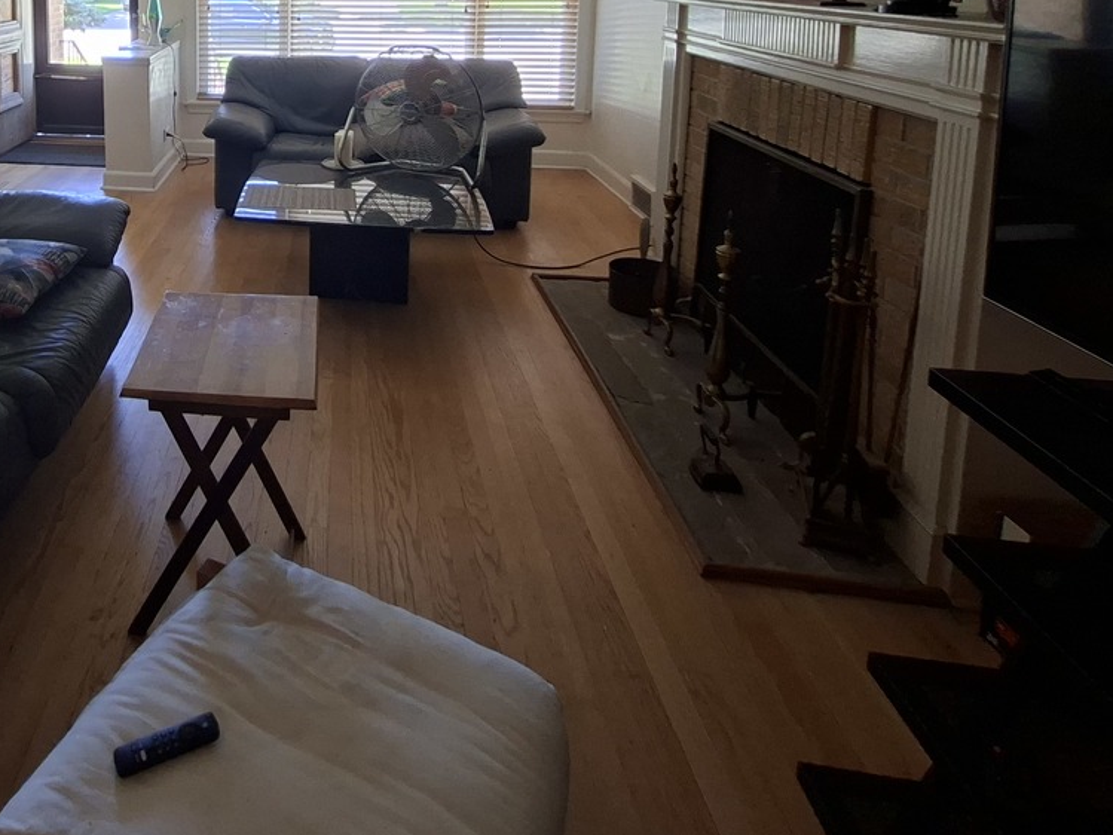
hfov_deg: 62.6
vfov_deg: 48.1
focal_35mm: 25
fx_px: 804
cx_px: 199
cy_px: 55
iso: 125
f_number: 2.2
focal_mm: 1.74
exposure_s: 1/40
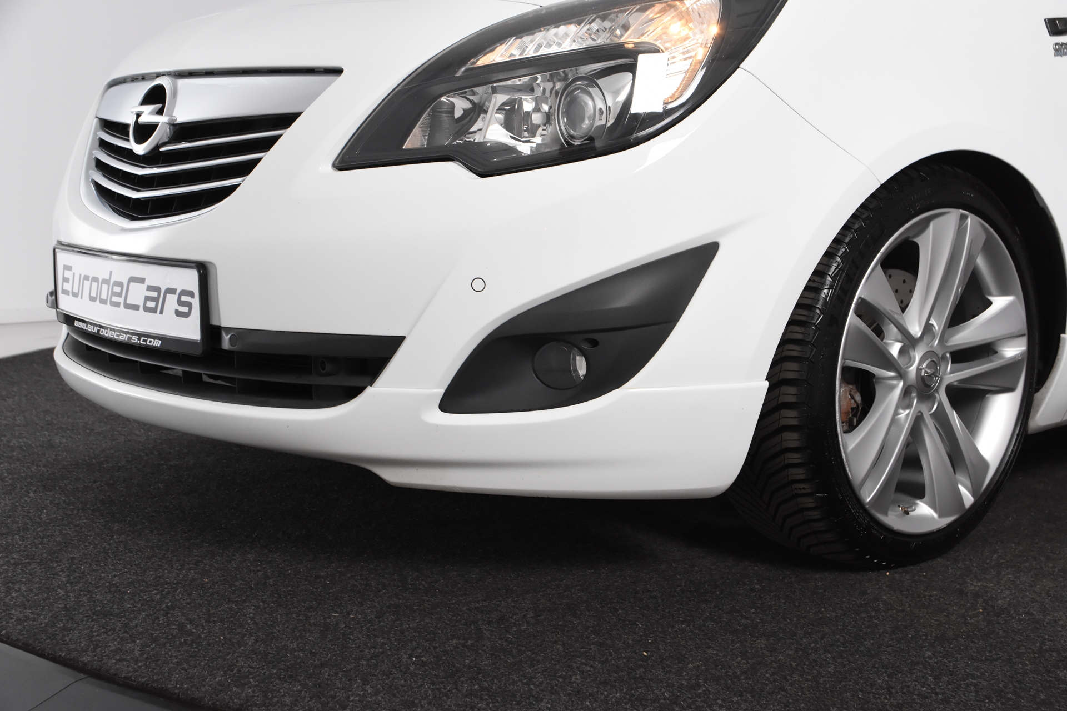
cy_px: 356
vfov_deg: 28.9
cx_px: 534
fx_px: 1378
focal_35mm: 46
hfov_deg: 42.3
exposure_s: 1/60
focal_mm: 31
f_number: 6.3
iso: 1600
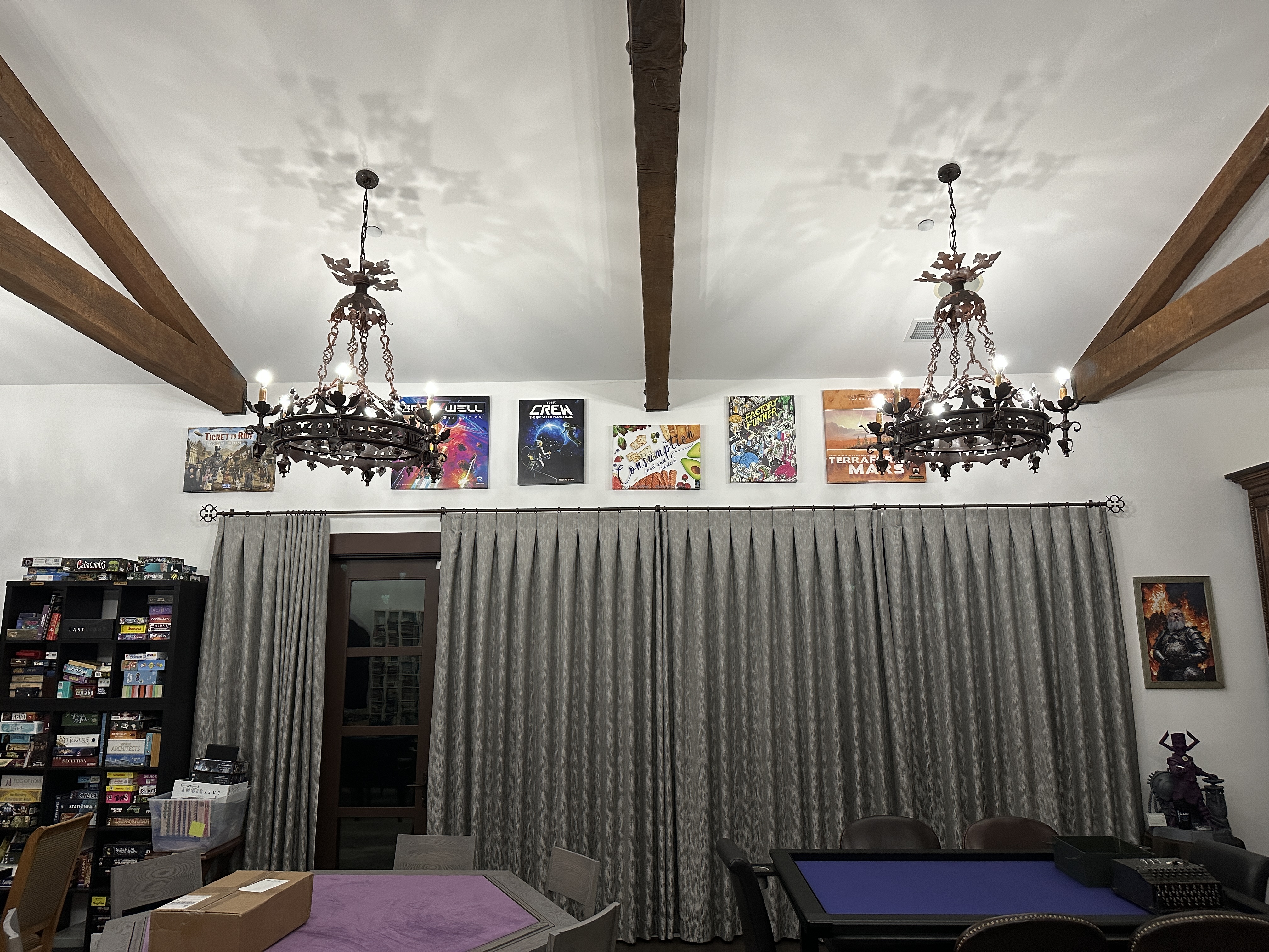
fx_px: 880
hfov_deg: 71.6
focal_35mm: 24
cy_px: 476
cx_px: 634
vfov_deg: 56.8
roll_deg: +0.3
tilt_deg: +9.7
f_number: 1.78
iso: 250
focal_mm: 6.86
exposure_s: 1/74
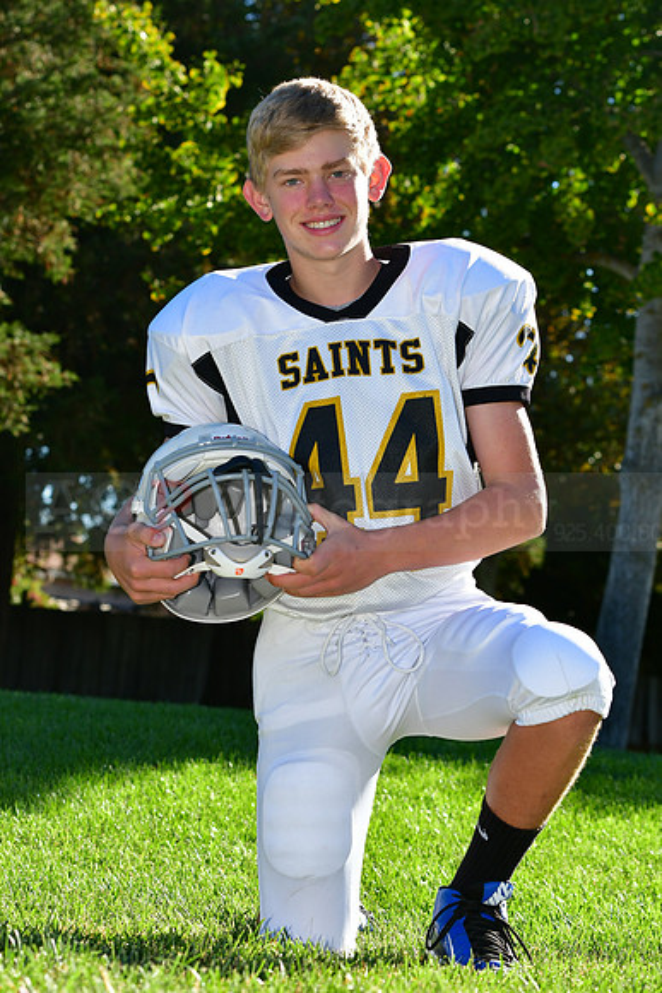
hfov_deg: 13.0
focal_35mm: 105
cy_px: 496
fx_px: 2894
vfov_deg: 19.5
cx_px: 331
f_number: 6.3
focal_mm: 70
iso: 400
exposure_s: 1/640
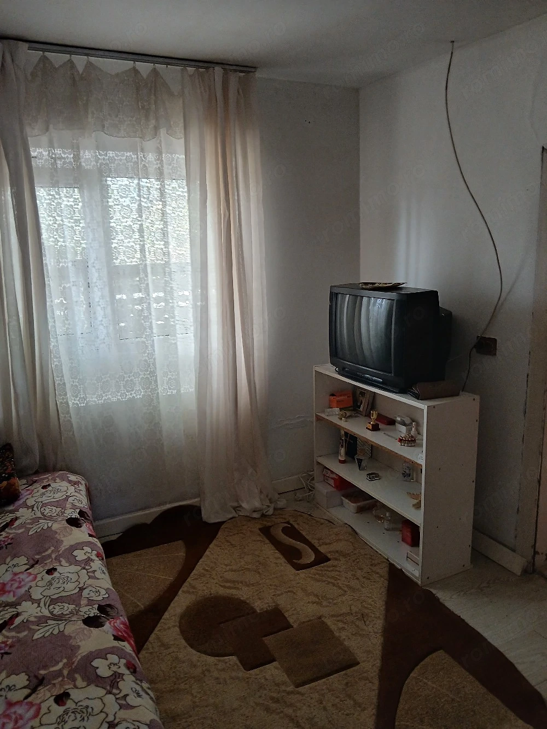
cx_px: 274
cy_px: 364
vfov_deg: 67.3
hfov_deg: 53.1
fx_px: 548
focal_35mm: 26
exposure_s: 1/50.3
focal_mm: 3.98
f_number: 1.8
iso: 125
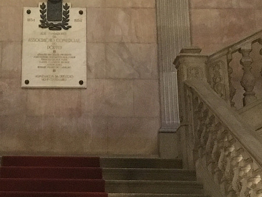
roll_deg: +0.9
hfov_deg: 20.2
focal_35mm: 96
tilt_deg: +20.7
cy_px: 3
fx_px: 727
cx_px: 49
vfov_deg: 15.2
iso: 320
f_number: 2.2
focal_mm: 4.15
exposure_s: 1/17
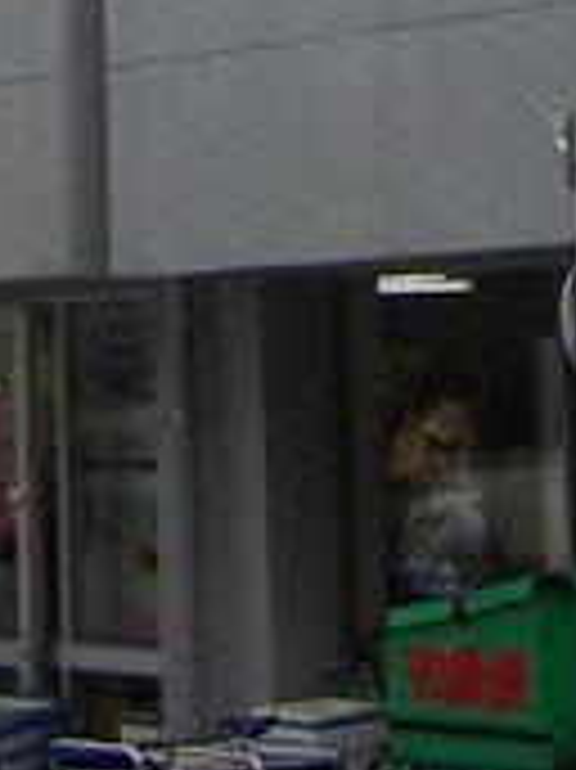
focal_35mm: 137
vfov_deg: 13.0
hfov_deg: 10.8
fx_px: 3043
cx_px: 212
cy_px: -612
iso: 80
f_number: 6.7
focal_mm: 4.7
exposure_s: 1/160
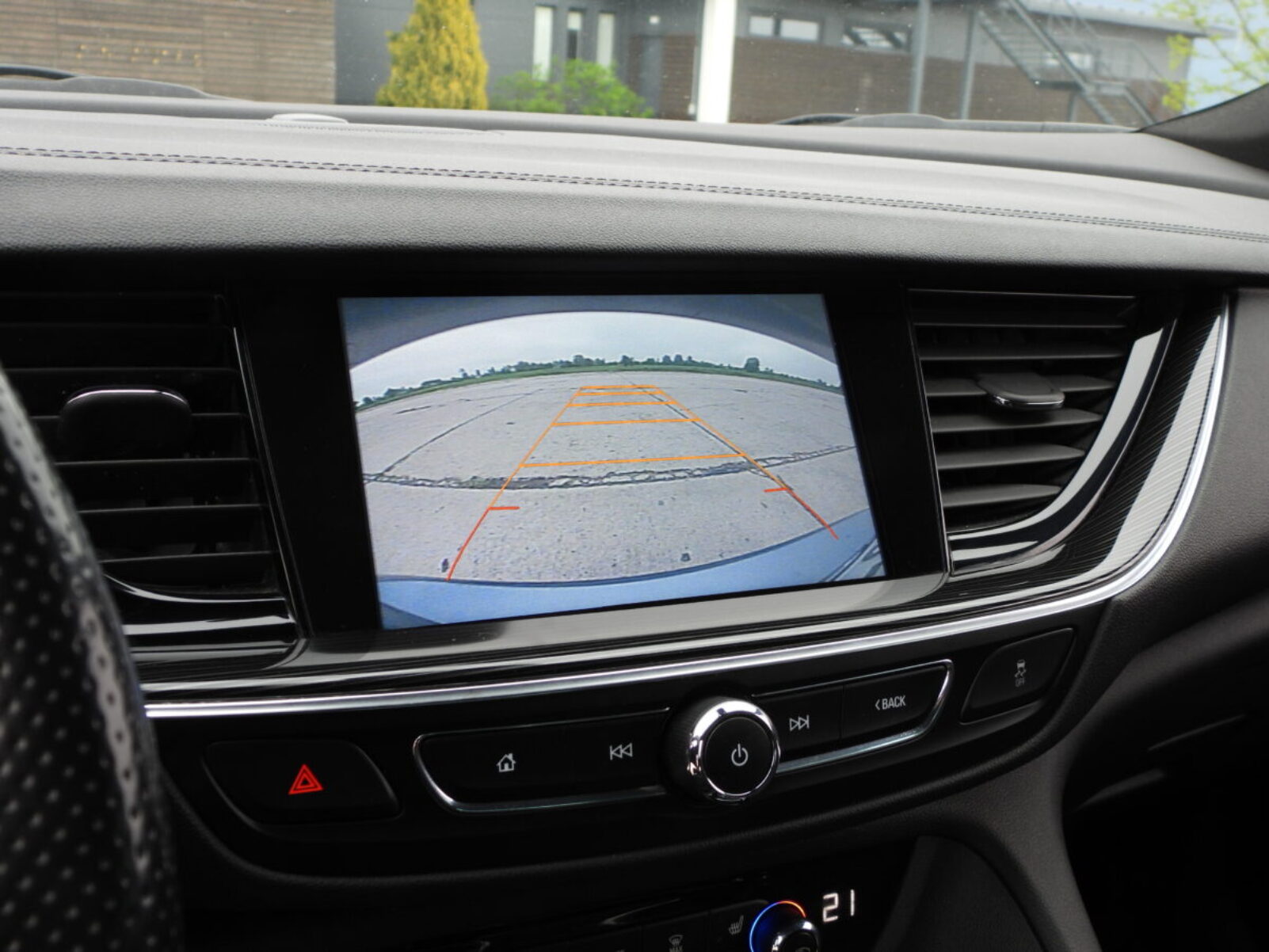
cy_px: 476
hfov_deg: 52.6
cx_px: 634
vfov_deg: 40.7
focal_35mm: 35
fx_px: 1283
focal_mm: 6.3
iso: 100
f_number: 3.2
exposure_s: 1/50
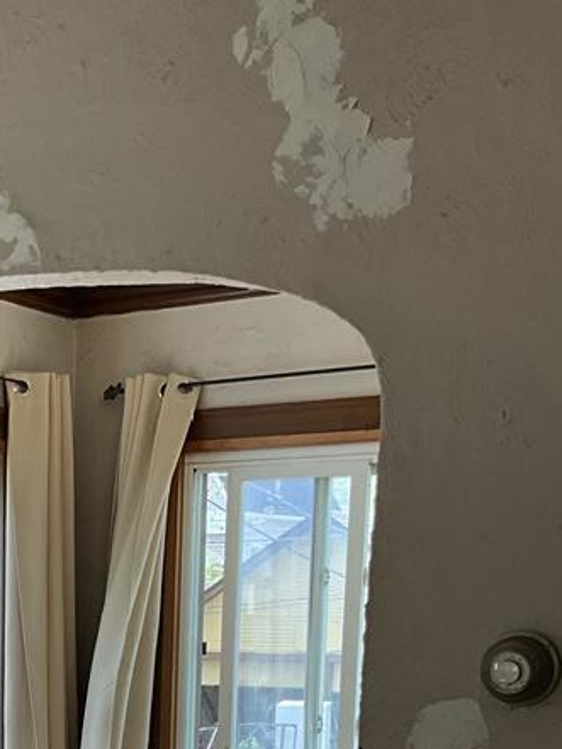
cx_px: -92
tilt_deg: -8.1
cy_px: 822
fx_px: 1536
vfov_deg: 25.4
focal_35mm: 71
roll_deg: +0.0
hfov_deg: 19.6
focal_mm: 3
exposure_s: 1/120
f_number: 1.8
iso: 32
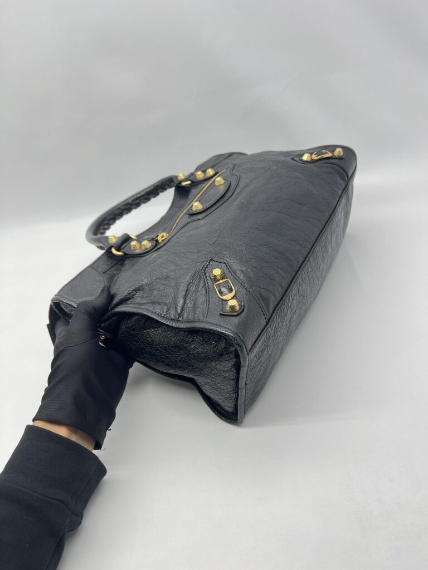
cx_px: 214
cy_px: 285
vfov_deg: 67.3
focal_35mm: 26
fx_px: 429
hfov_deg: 53.1
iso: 50
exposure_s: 1/100
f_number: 1.5
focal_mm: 5.7
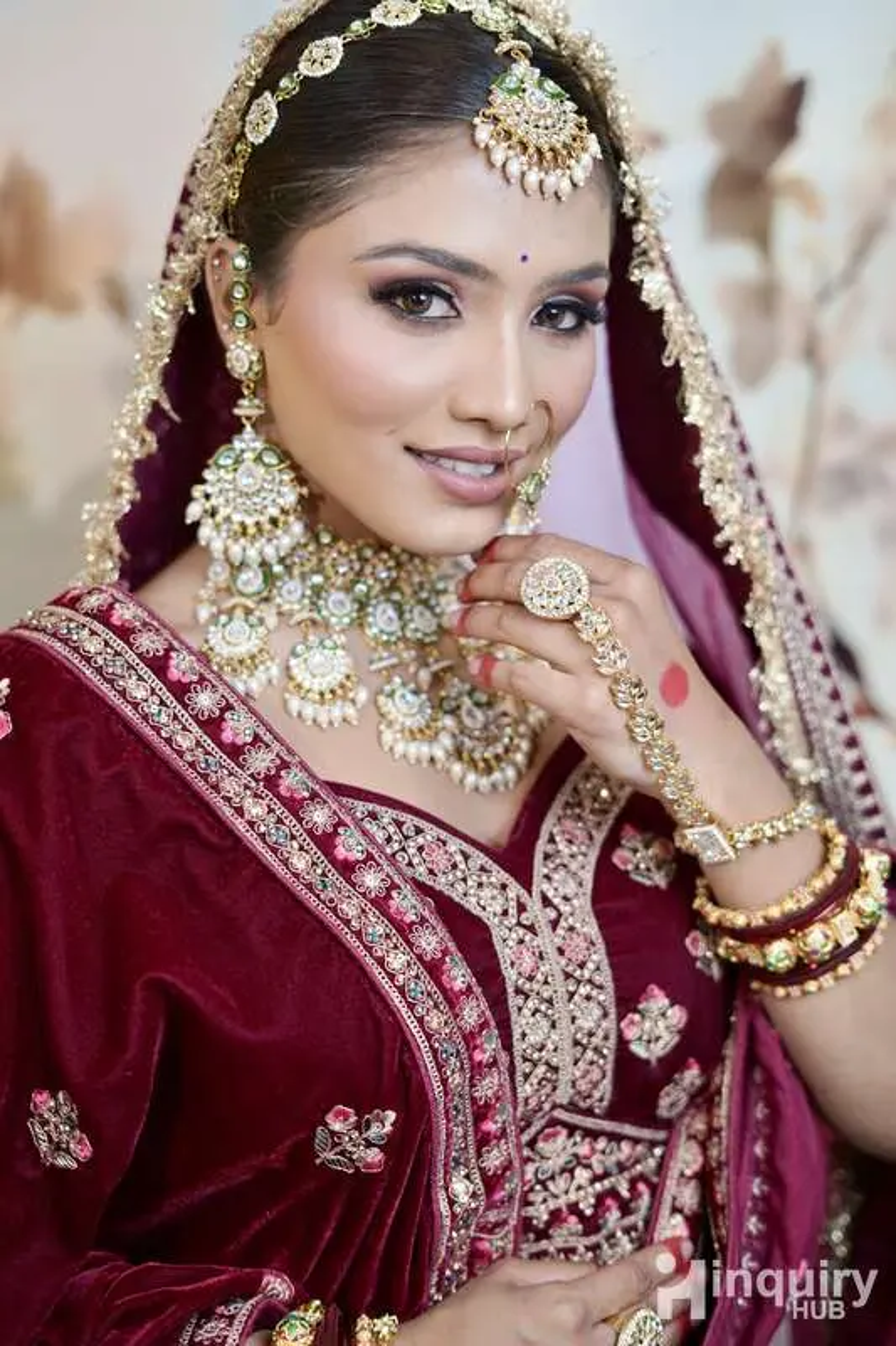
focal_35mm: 50
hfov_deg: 27.0
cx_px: 448
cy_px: 673
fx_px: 1867
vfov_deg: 39.6
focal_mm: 50
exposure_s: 1/160
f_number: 2.2
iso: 160
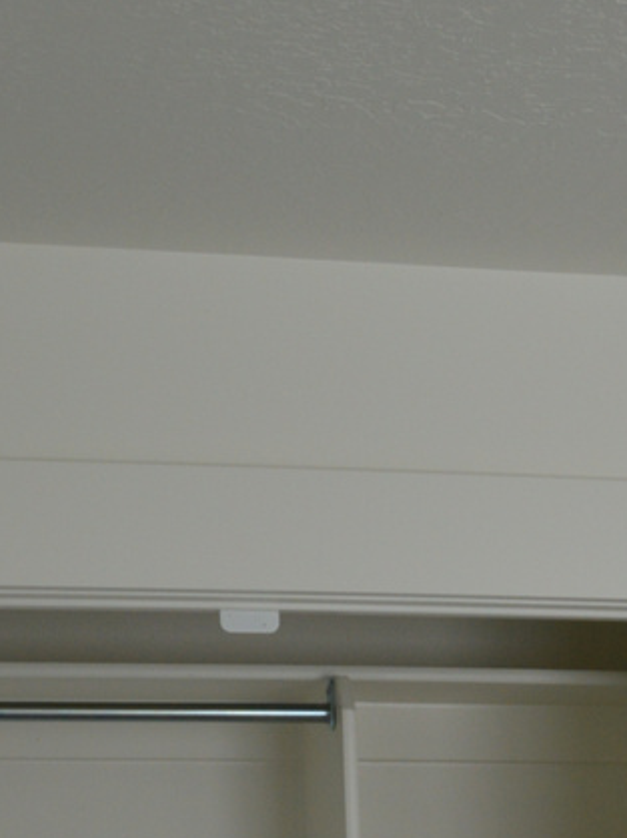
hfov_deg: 13.7
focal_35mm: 106
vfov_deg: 15.7
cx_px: 680
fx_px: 2563
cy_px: 1524
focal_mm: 20
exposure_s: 1/125
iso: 360
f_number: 5.6
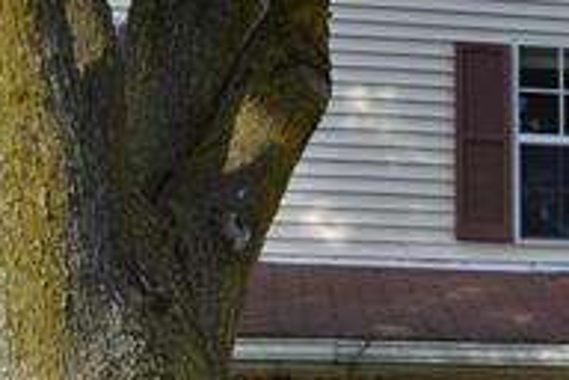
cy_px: 395
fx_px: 1897
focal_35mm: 120
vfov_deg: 11.3
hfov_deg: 16.3
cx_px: 693
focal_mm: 24
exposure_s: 1/125
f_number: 5.6
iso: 100
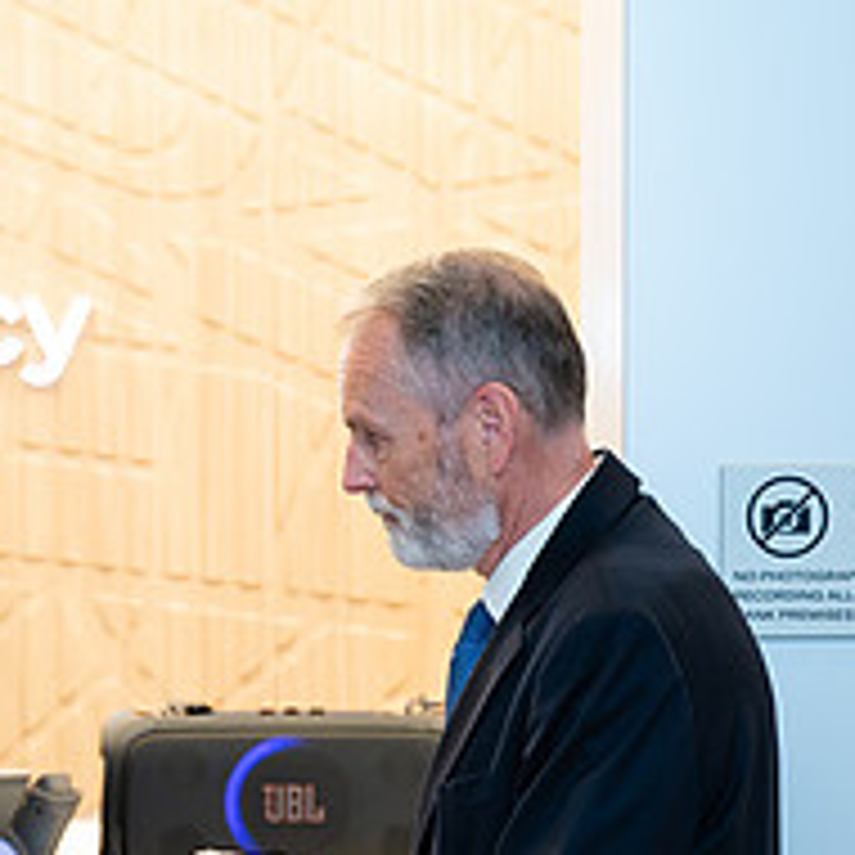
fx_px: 4695
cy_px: 848
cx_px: 53
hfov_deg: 10.3
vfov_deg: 10.3
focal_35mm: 168
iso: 400
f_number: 4
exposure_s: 1/160
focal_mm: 63
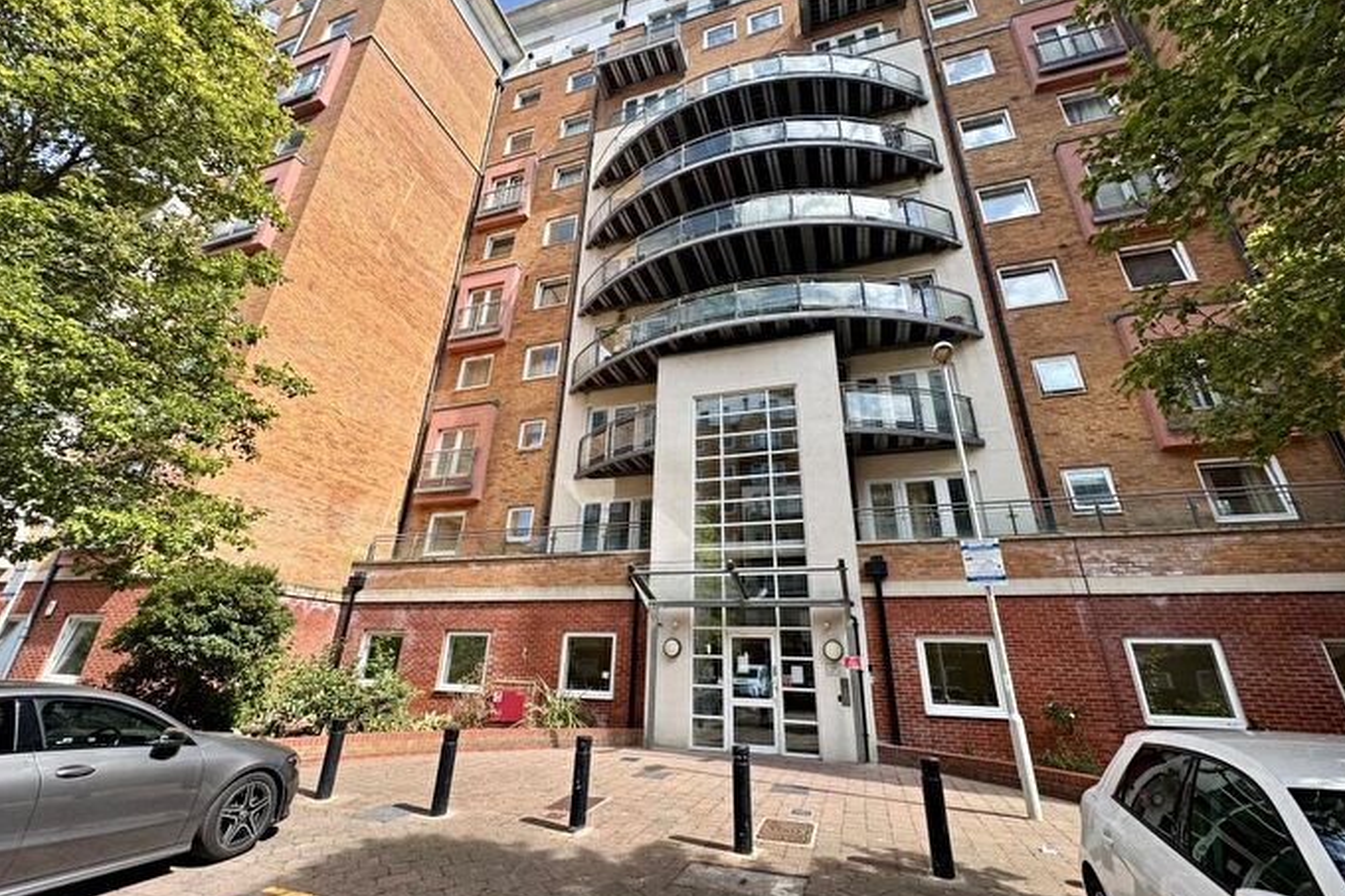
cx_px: 672
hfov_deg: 100.4
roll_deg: -1.6
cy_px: 430
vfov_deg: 77.3
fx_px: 560
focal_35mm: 15
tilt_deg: +23.7
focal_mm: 2.22
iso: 50
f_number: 2.2
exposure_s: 1/741
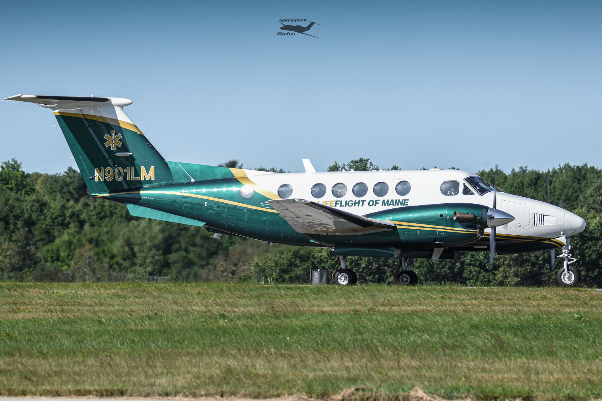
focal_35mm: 285
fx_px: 4765
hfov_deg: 7.2
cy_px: 200
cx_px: 301
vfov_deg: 4.8
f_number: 5
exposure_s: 1/640
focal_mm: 190
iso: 100
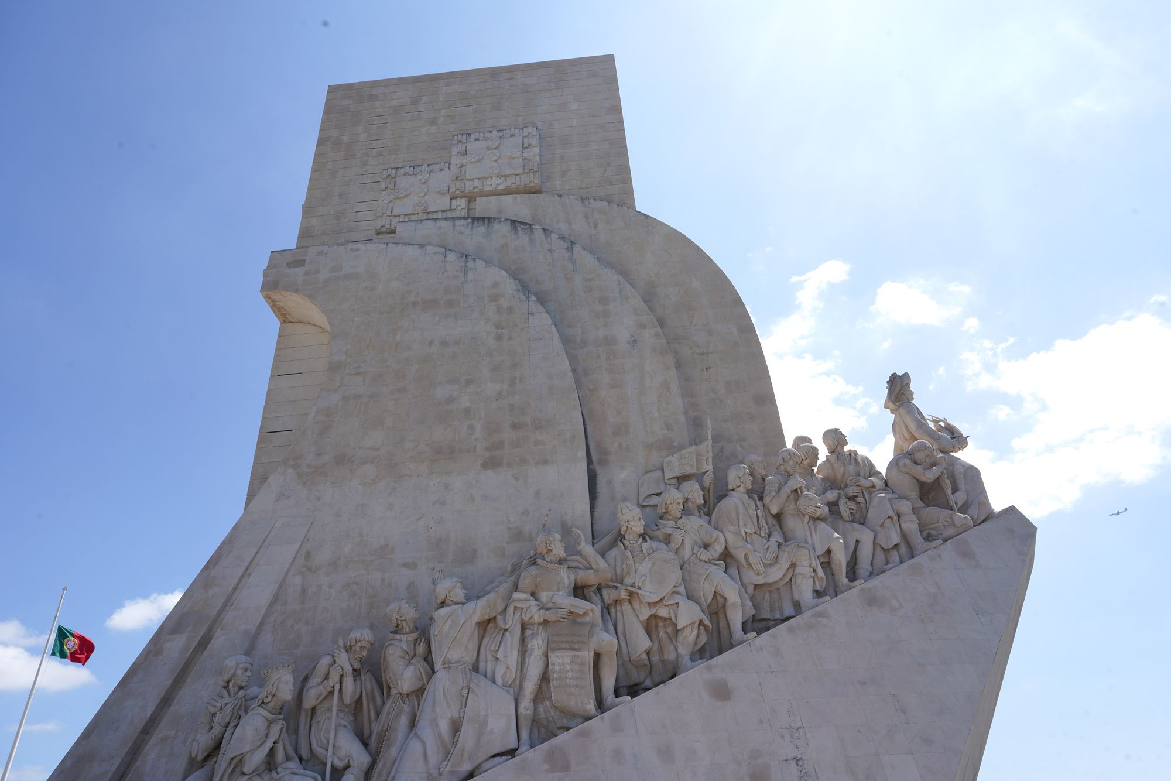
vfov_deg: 53.1
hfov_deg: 73.7
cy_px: 390
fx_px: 781
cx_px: 586
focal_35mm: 24
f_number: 16
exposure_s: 1/100
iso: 100
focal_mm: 24
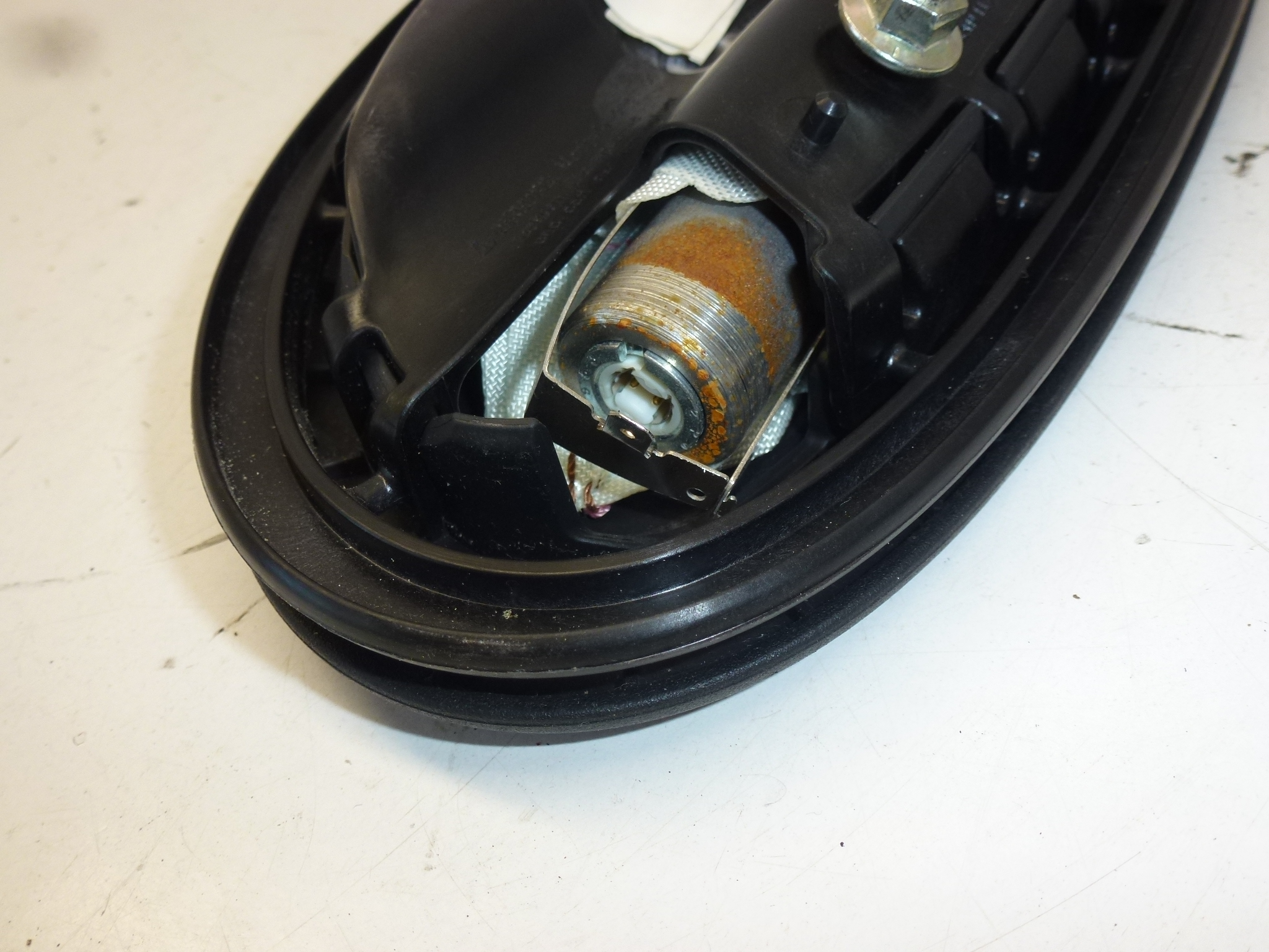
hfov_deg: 60.0
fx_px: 1100
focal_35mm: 30
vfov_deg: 46.8
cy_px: 476
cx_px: 634
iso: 125
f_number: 3.5
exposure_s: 1/60
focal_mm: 5.4
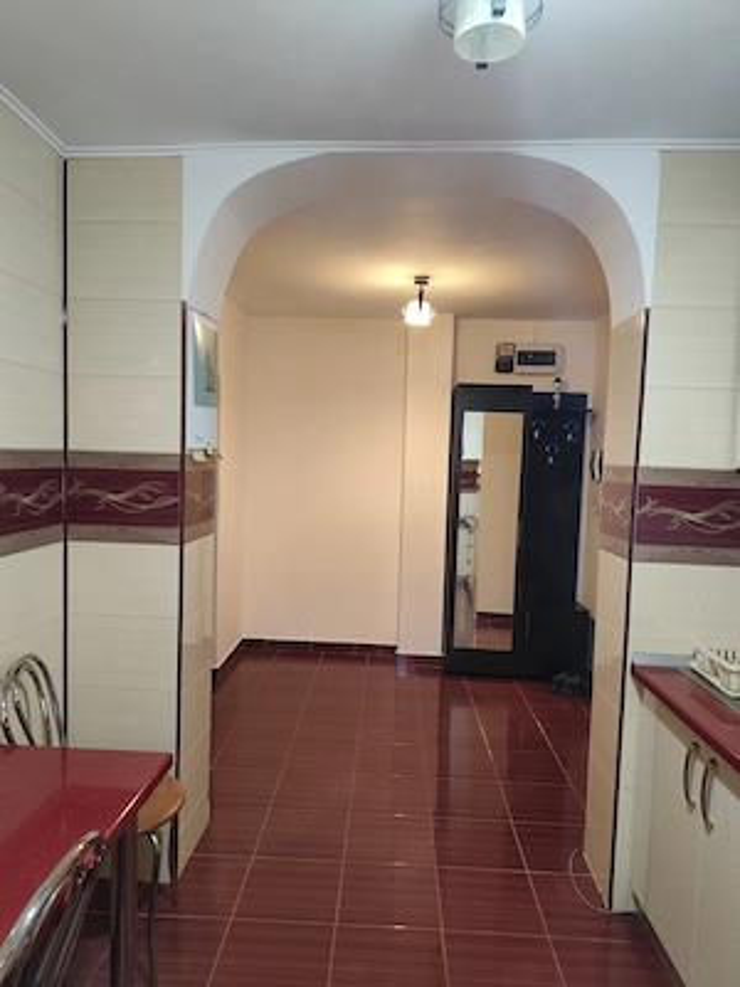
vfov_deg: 73.9
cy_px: 494
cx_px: 370
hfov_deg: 58.9
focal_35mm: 23
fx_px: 656
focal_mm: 6.19
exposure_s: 1/33.3
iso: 1000
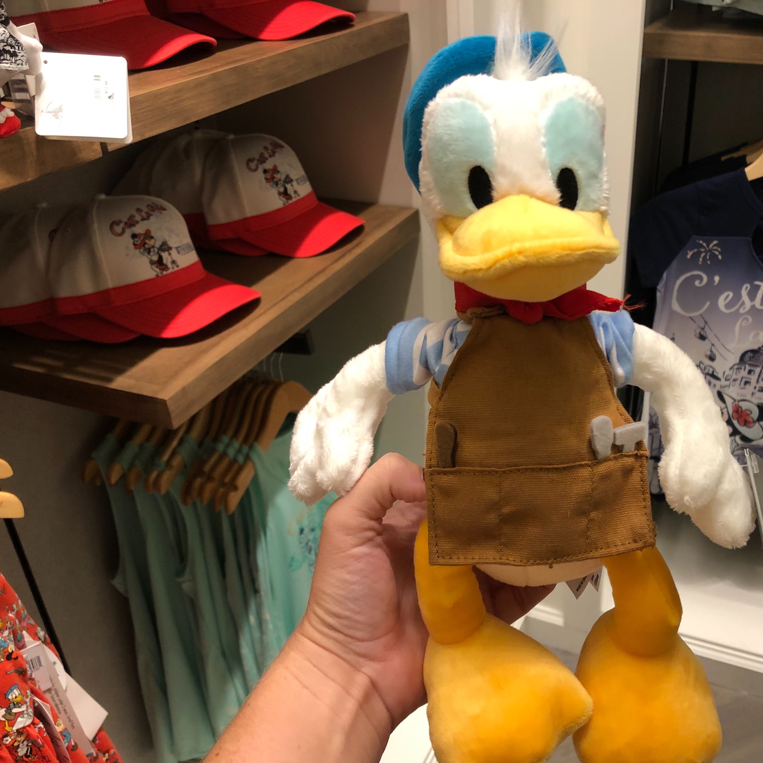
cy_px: 393
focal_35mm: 34
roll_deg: -0.3
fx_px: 848
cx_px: 501
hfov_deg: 47.7
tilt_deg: -31.1
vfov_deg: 48.4
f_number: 1.8
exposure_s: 1/15
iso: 50
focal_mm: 3.99
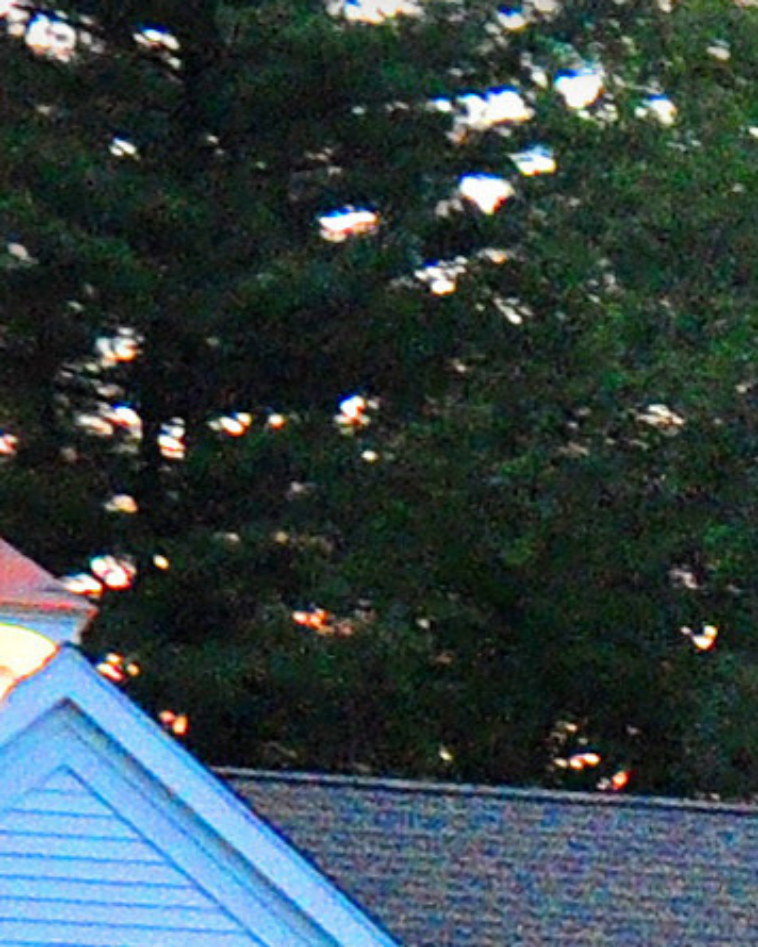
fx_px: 3339
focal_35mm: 119
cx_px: 1571
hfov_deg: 11.5
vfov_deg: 14.3
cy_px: 1683
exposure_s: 1/40
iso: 3200
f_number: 4
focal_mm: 13
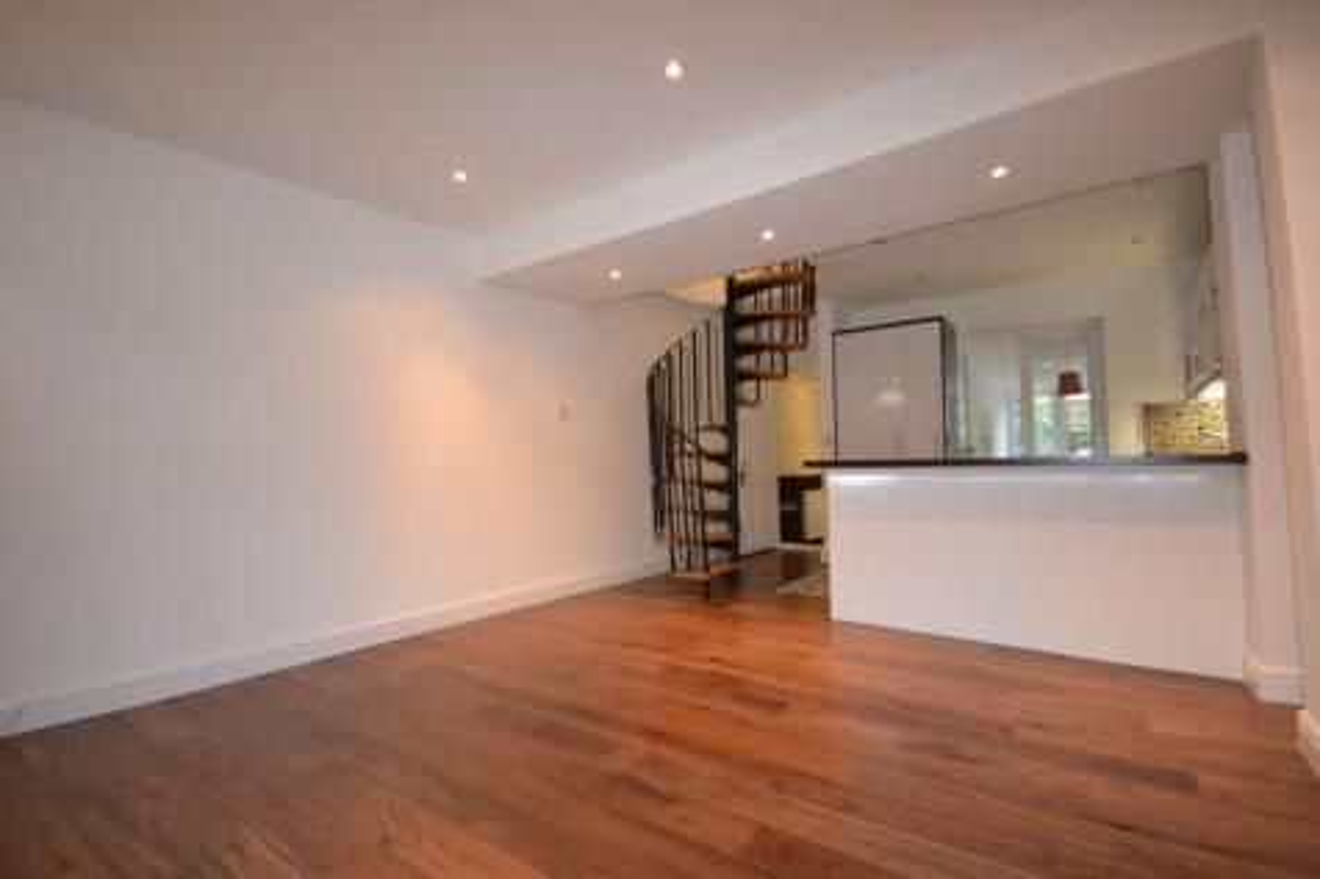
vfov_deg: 77.3
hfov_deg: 100.4
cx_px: 660
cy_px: 440
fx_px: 550
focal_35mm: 15
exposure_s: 1/60
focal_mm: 10
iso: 1600
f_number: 4
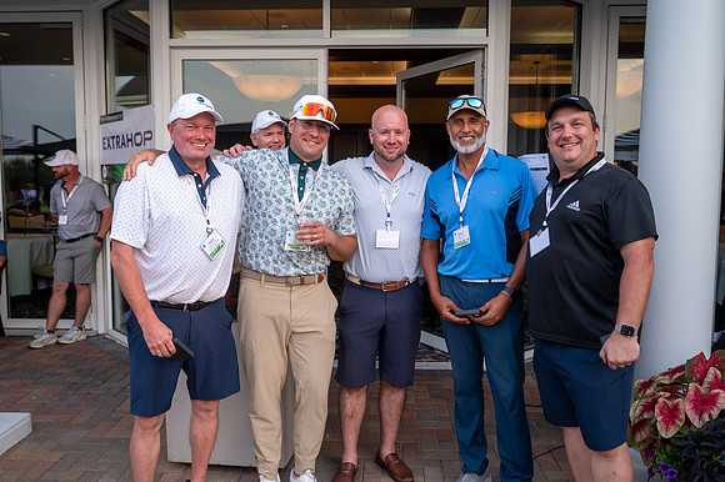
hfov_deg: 60.3
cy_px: 241
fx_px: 625
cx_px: 362
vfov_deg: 42.2
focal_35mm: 31
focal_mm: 31
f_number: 4
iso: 500
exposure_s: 1/500
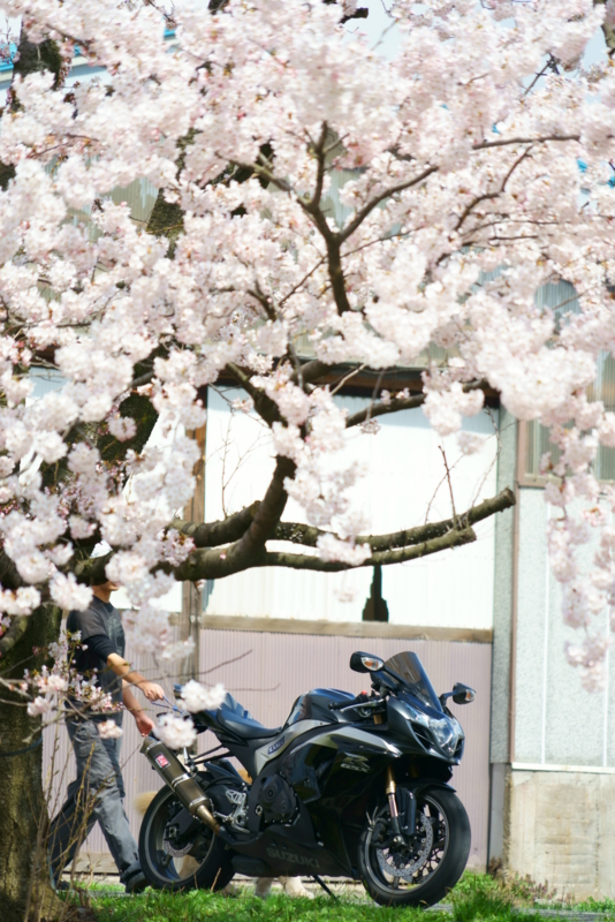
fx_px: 5965
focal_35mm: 233
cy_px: 461
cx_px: 308
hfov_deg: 5.9
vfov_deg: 8.8
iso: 125
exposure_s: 1/250
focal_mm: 233
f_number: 6.3
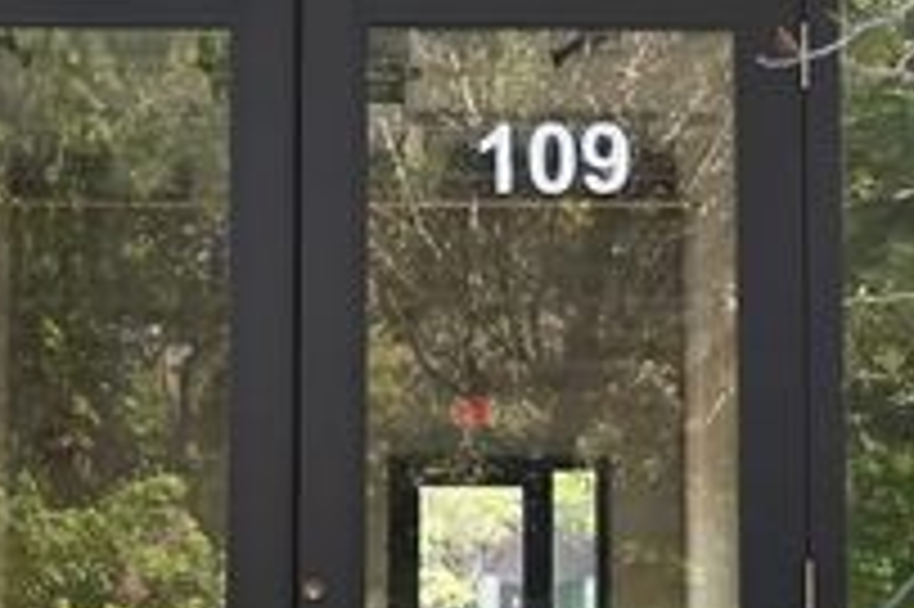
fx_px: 3120
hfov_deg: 16.6
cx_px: 275
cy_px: 338
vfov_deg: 11.1
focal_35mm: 123
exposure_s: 1/250
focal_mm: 26
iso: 280
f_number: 4.5
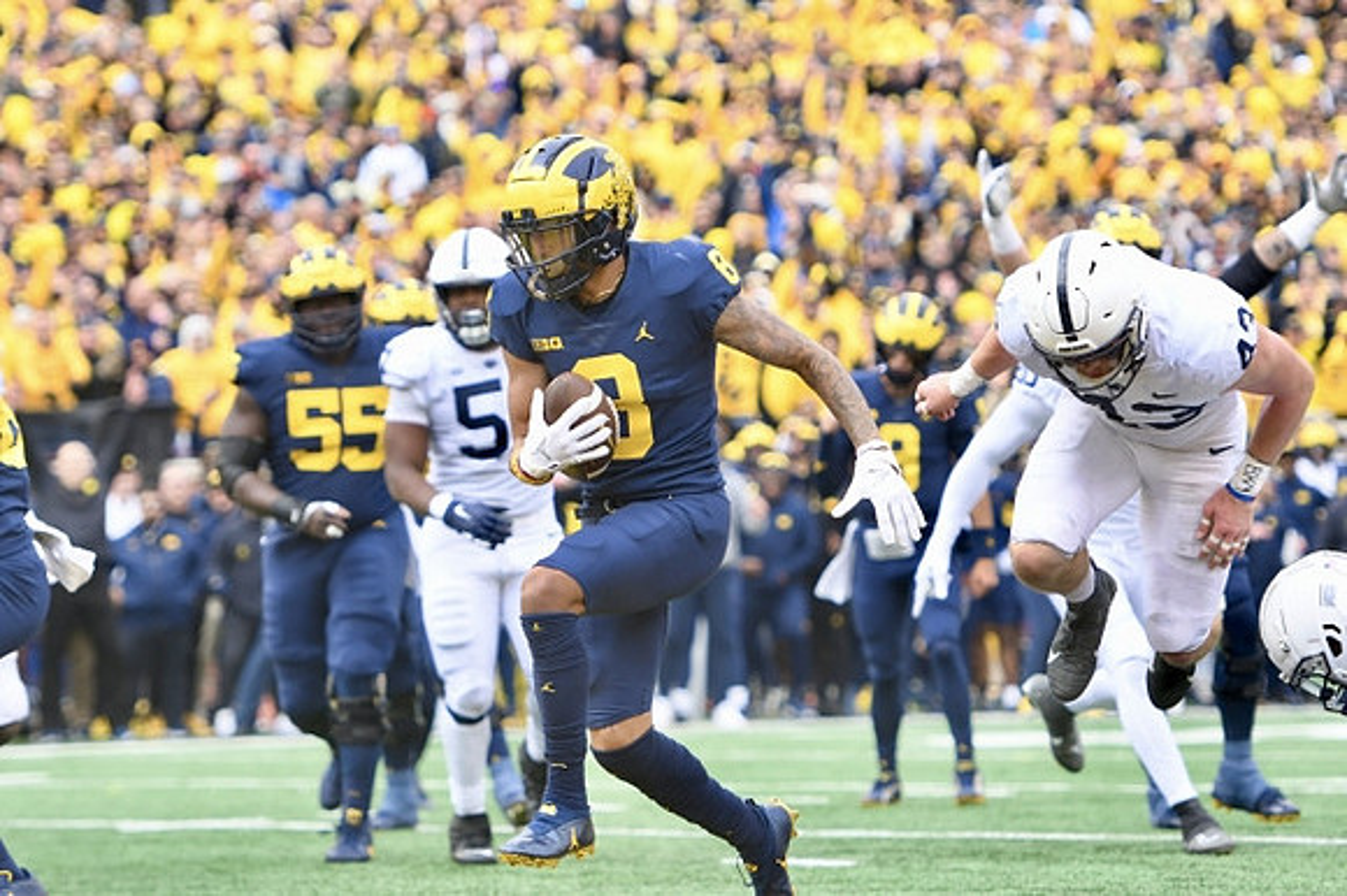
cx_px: 674
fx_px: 7554
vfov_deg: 6.8
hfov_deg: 10.2
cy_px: 448
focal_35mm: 202
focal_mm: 135
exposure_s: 1/1250
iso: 400
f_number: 2.8
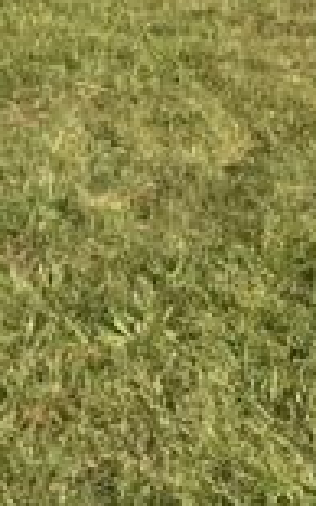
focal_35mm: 230
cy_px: -284
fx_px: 3166
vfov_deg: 8.9
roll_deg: +0.7
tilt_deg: -7.4
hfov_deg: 4.8
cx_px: 1587
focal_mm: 3.99
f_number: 1.8
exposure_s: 1/1021
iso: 20
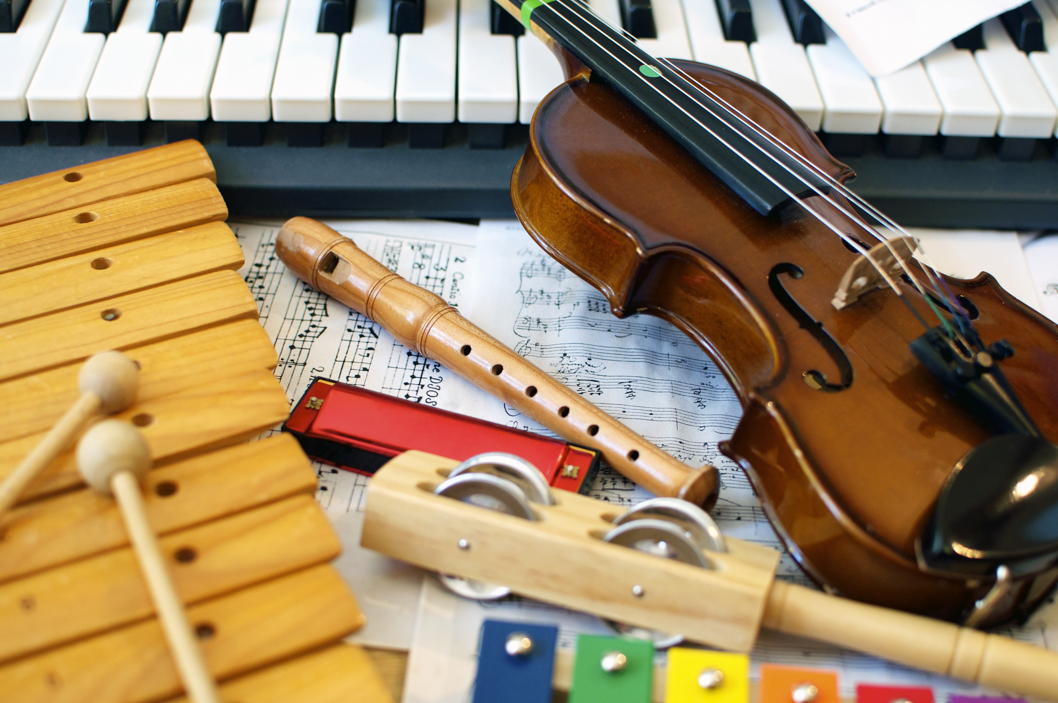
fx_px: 1541
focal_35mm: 52
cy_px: 352
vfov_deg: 25.7
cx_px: 529
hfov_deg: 37.9
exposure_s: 1/200
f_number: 2.8
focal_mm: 35
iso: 200
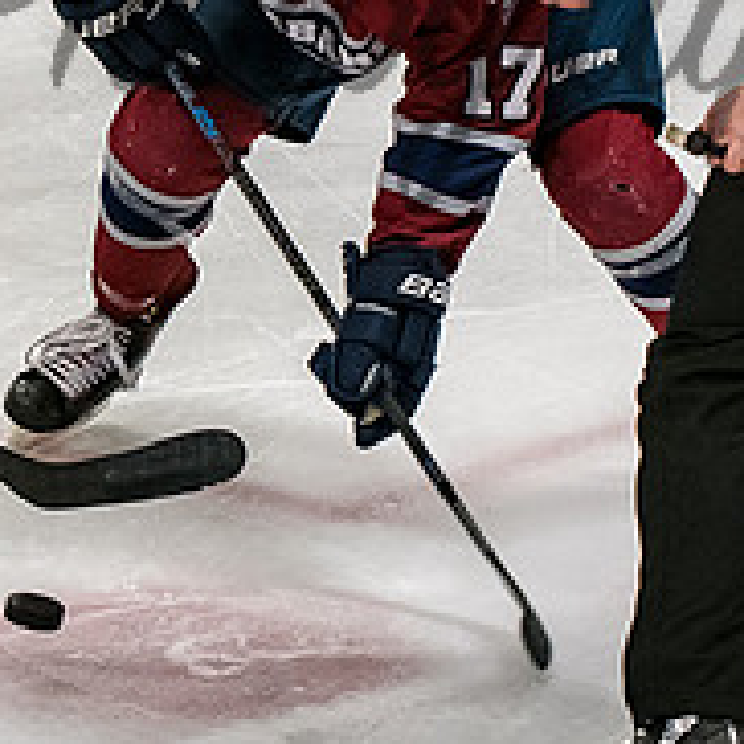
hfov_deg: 5.7
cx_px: 100
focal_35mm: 305
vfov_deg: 5.7
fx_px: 7417
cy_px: 35
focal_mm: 70
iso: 3200
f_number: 4
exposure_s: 1/800
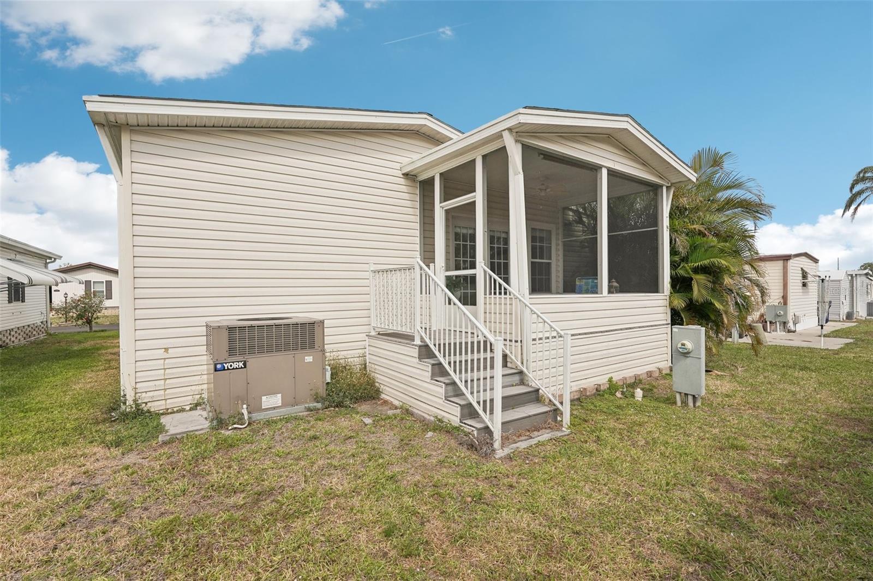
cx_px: 436
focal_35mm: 16
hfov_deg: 96.7
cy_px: 290
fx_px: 388
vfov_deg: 73.7
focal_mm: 16
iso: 400
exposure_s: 1/2500
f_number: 5.6
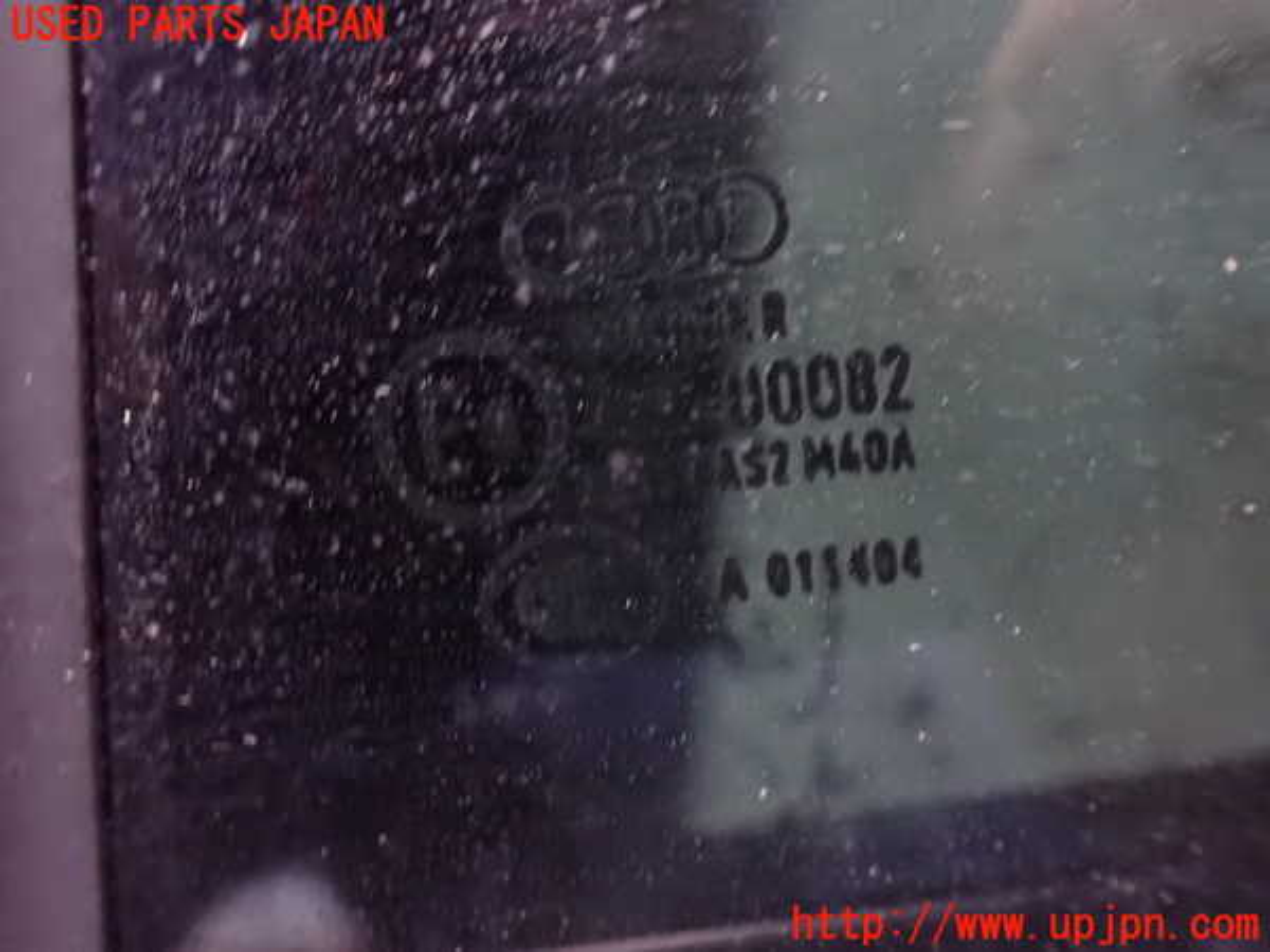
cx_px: 635
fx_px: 1101
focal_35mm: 30
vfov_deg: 46.8
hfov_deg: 60.0
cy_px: 476
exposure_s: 1/20
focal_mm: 5.4
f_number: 2.3
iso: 1600
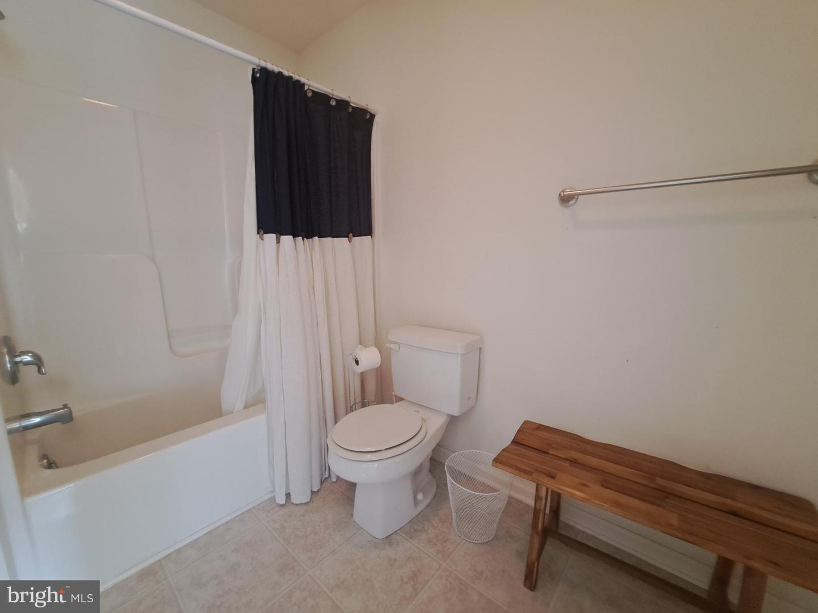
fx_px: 307
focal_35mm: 13
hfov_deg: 106.2
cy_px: 306
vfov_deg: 89.9
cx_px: 409
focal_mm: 1.74
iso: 250
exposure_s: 1/33
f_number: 2.2
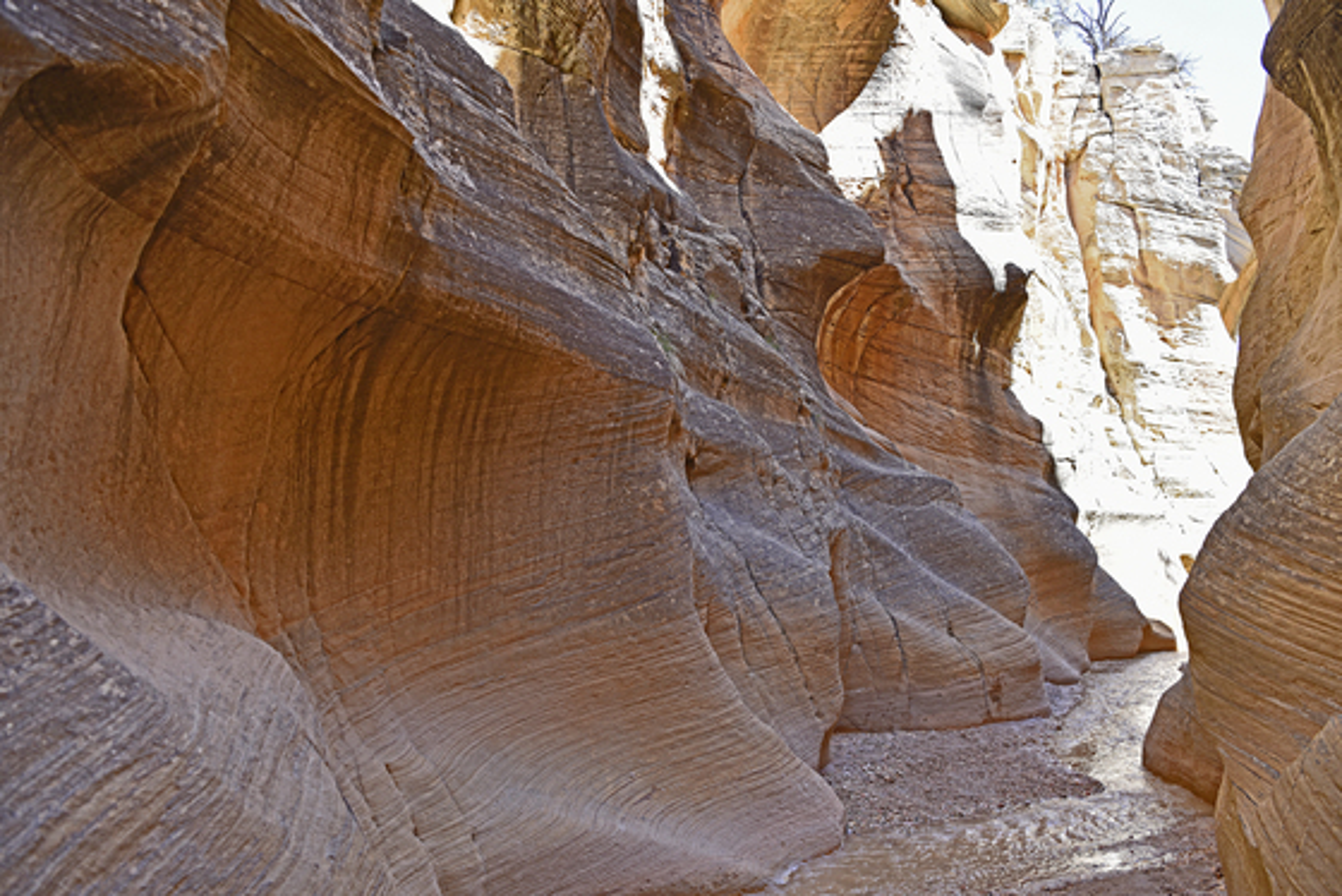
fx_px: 970
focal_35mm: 26
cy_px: 448
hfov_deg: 69.4
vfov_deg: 49.6
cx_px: 671
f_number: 4.5
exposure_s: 1/80
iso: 100
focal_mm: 26
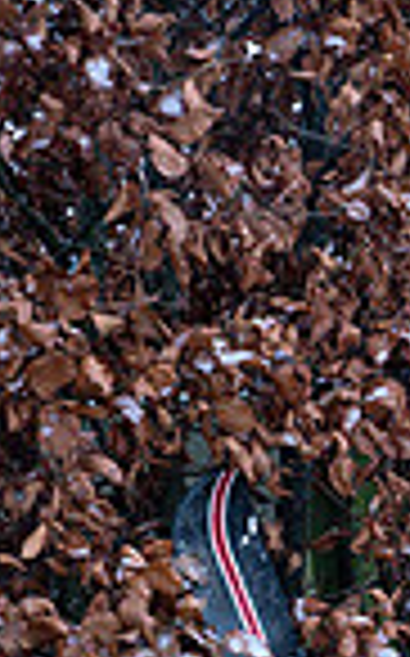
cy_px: 854
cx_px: 592
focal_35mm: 812
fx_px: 14546
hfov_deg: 1.6
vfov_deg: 2.6
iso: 800
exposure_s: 1/250
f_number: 3.5
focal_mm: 198
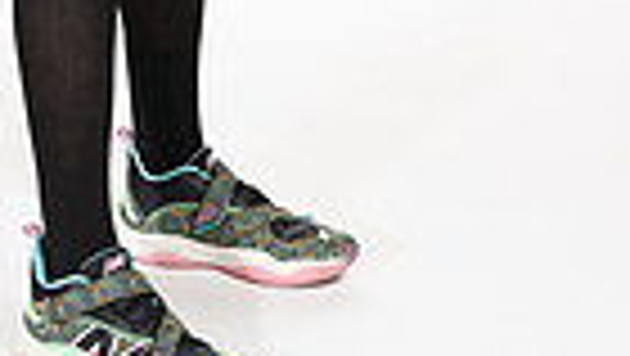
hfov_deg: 12.8
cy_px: -518
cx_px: 198
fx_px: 2809
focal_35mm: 168
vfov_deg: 6.8
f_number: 5.6
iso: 250
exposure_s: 1/250
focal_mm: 50
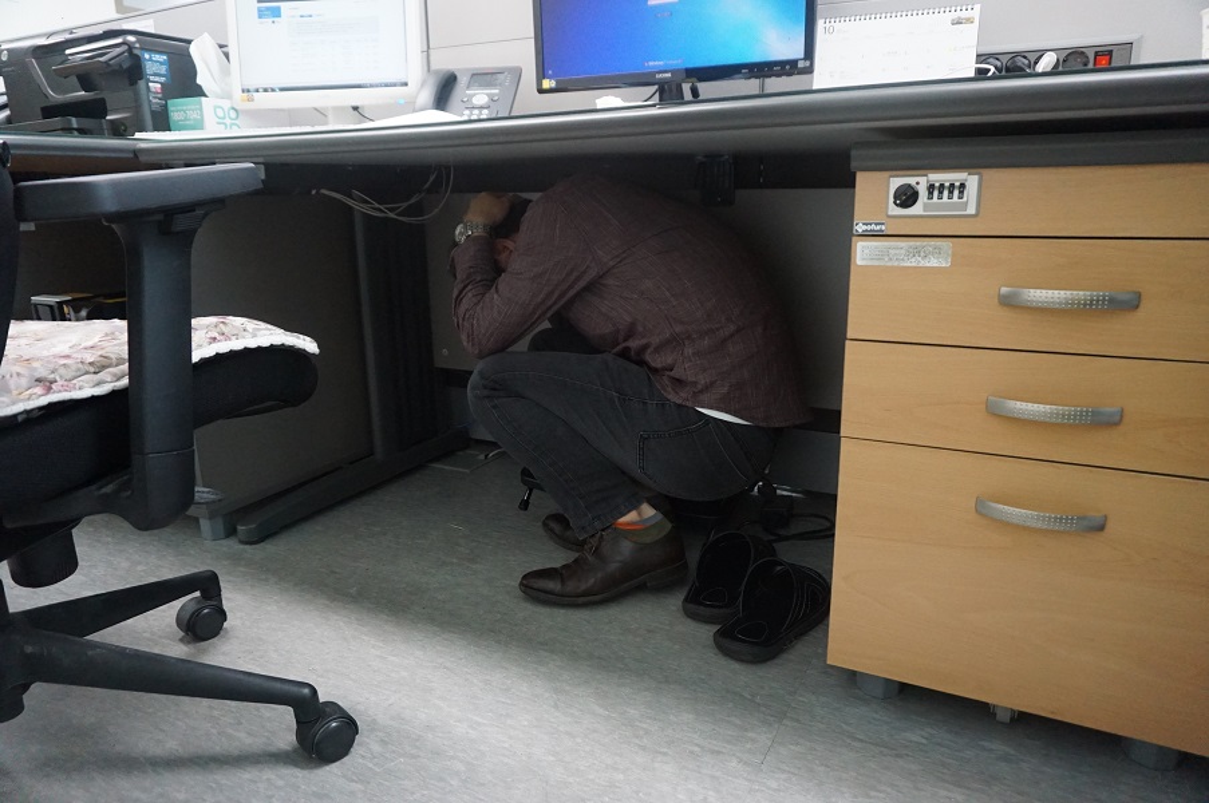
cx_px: 604
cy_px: 402
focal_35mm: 24
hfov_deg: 73.8
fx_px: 805
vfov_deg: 53.0
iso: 3200
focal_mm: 16
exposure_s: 1/160
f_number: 3.5
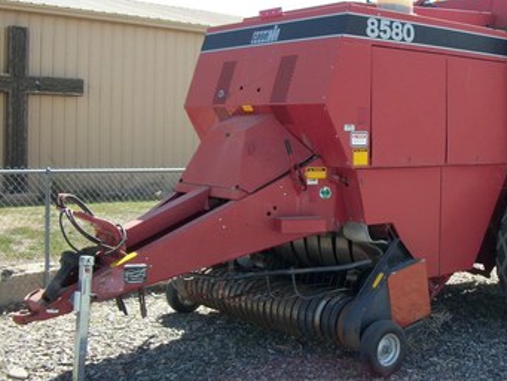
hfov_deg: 36.4
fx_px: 747
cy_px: 173
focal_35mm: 51
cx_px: 391
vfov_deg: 28.6
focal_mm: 5.7
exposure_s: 1/60
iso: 80
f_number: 8.8
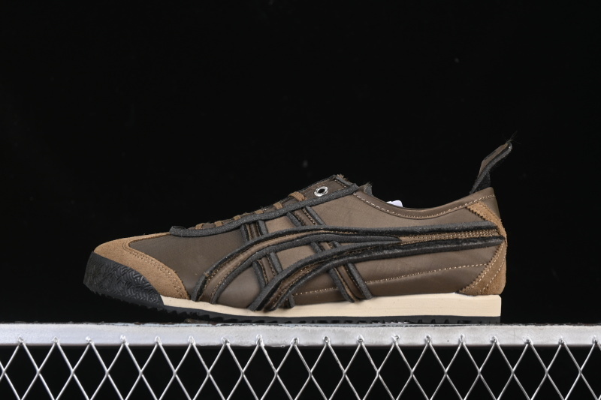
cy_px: 200
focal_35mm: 75
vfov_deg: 18.2
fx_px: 1252
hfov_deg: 27.0
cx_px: 300
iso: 160
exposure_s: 1/60
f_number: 6.3
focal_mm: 50
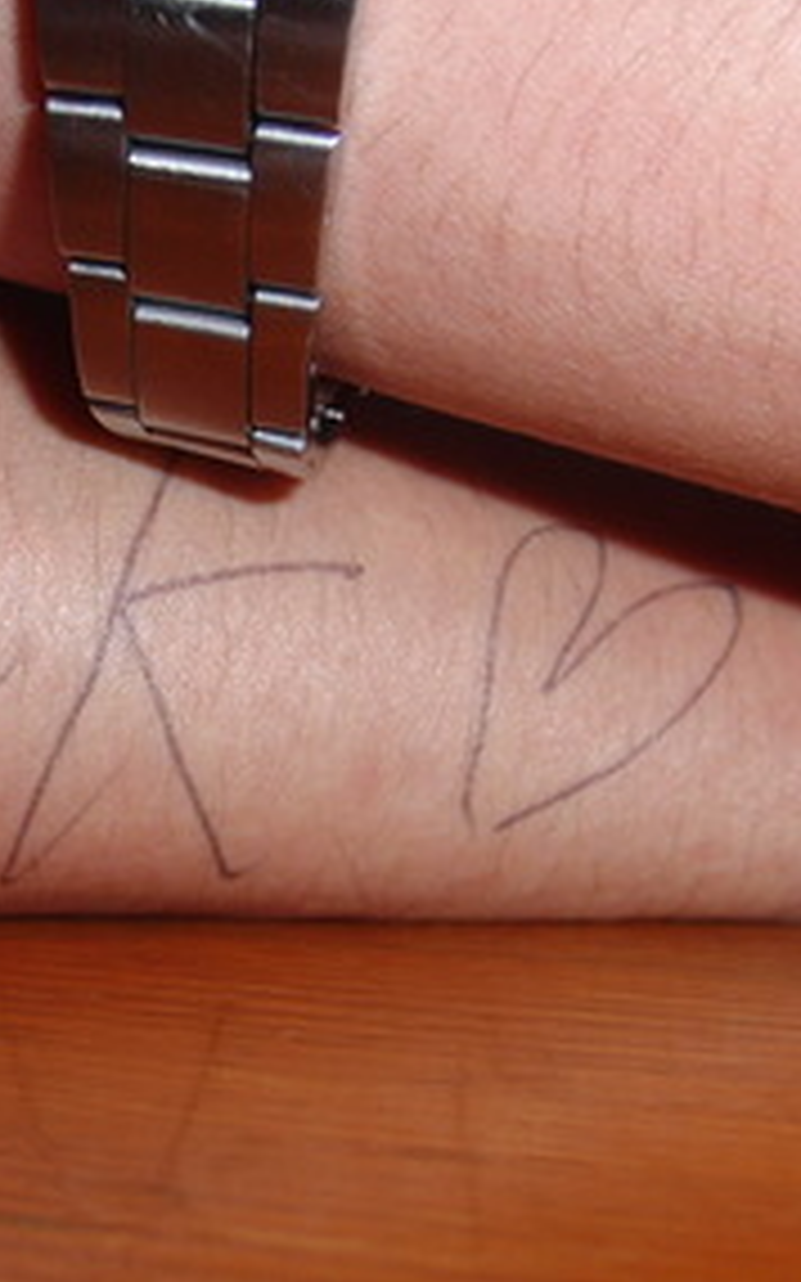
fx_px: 1922
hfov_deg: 22.8
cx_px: 54
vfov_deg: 36.9
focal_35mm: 55
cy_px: 612
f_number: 3.6
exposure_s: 1/15
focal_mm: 6.42
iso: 100
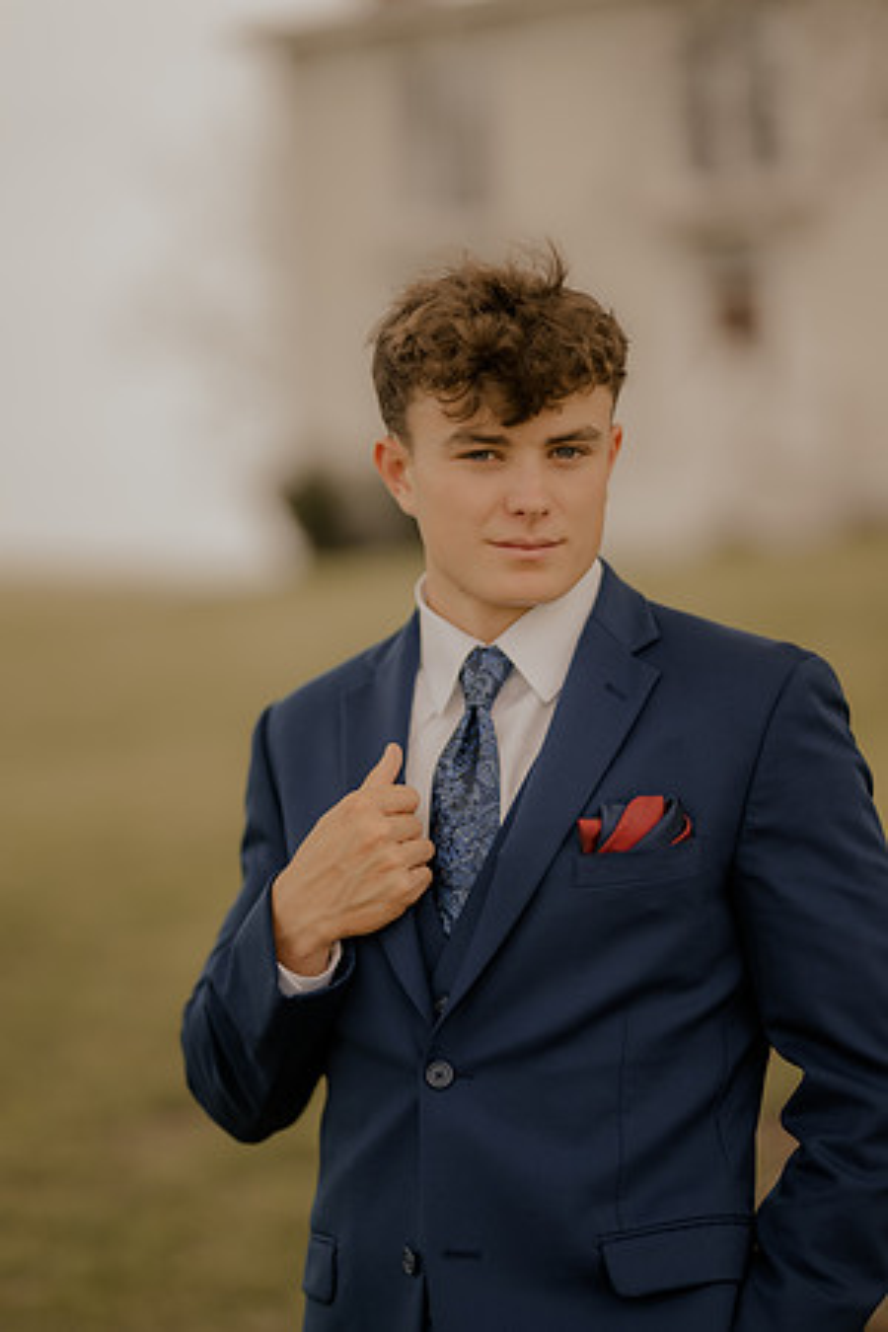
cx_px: 444
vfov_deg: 23.9
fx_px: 3145
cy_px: 666
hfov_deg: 16.1
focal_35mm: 85
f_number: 1.4
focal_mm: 85
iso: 64
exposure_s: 1/1600
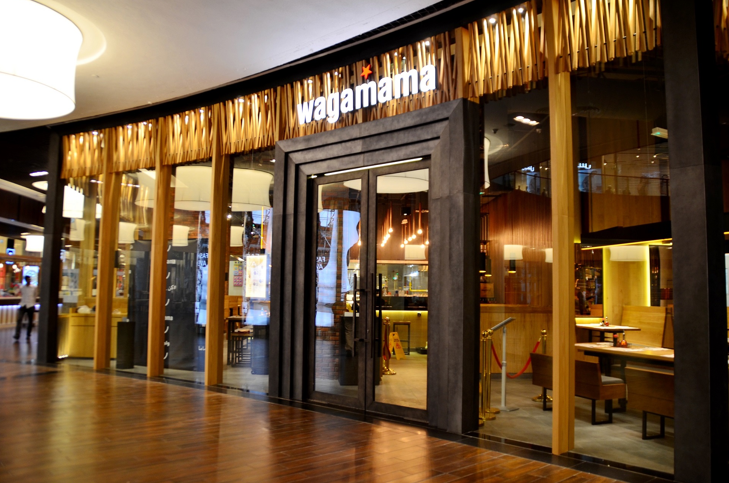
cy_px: 242
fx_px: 566
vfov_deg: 46.2
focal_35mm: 28
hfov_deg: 65.6
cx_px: 373
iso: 200
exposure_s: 1/20
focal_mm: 18
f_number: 3.5
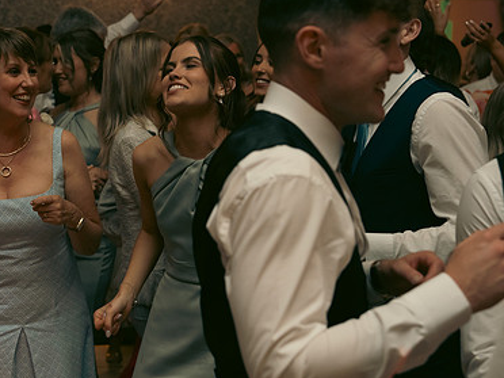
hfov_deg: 26.9
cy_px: 181
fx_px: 1048
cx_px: 171
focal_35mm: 72
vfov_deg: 20.4
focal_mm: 48
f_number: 3.5
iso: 2500
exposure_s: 1/200
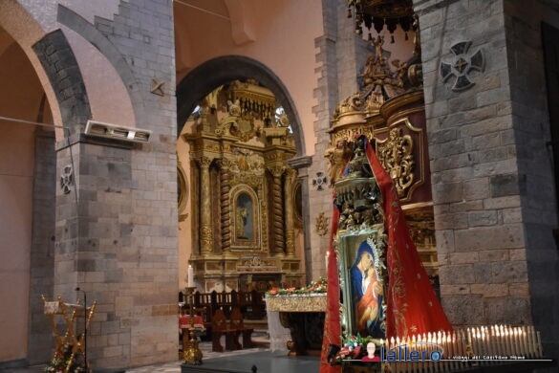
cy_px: 186
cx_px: 280
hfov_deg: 47.9
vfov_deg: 33.0
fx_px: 629
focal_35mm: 40
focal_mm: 27
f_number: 4
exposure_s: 1/60
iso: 2200
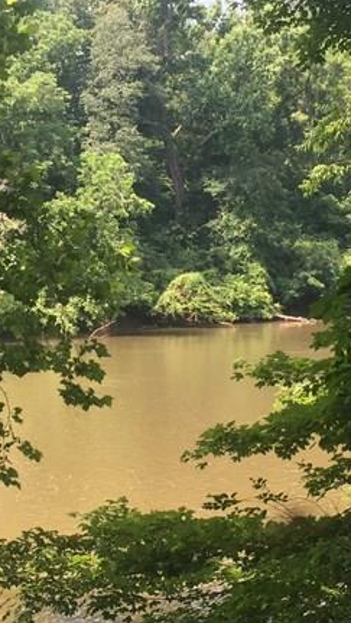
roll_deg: +0.0
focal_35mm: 75
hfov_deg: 16.0
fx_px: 1239
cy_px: 328
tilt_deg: -3.2
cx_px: 74
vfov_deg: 28.2
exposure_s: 1/353
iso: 32
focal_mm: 4.15
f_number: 2.2
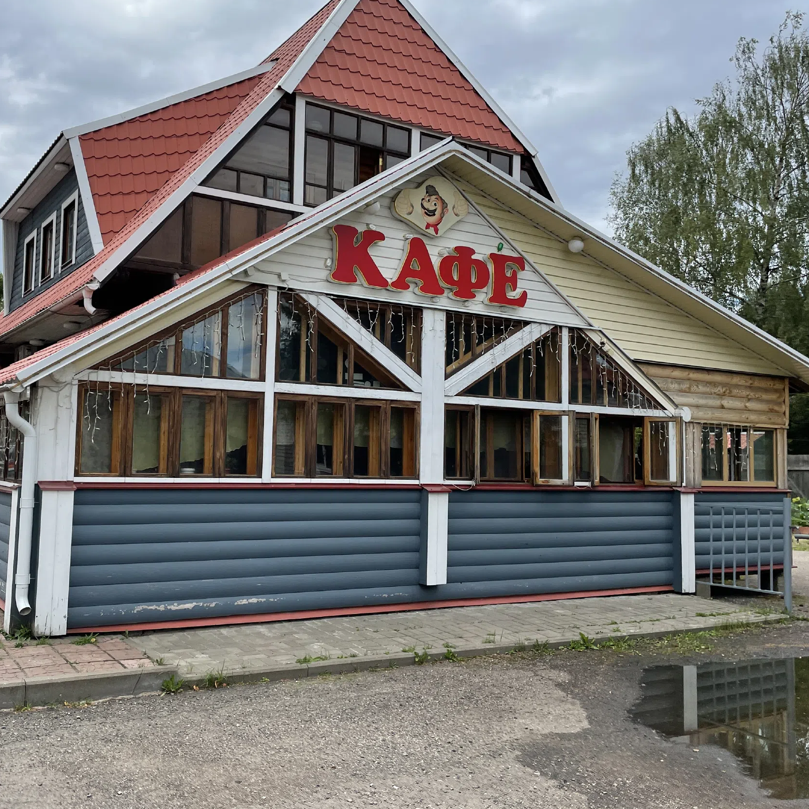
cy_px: 386
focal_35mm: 33
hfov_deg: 49.4
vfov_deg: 49.7
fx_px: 873
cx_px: 323
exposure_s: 1/1984
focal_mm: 4.2
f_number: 1.6
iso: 32
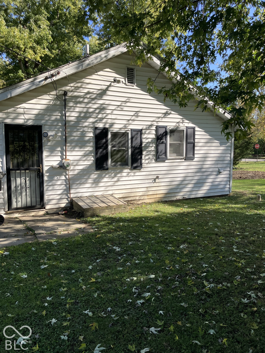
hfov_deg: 49.7
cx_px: 132
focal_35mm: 28
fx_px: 286
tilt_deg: -7.4
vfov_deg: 63.4
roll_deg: -1.6
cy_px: 176
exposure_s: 1/952
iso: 32
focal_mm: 3.99
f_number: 1.8
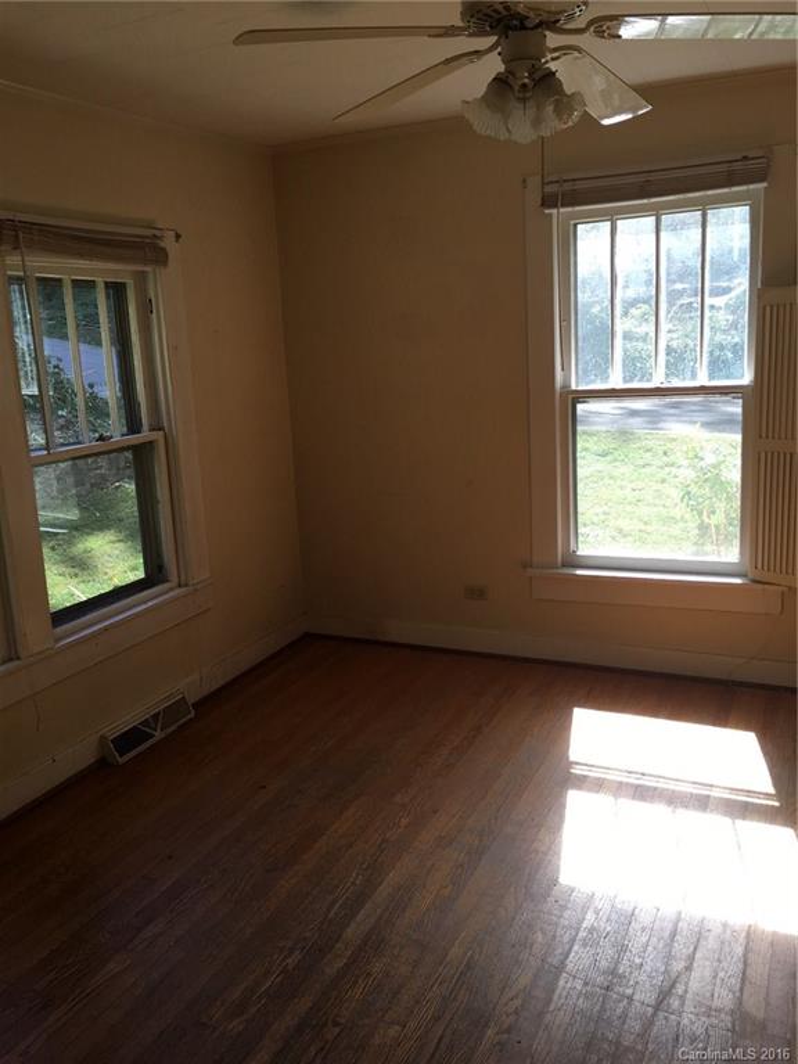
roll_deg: +3.6
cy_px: 532
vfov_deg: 61.7
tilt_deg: -11.7
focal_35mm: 29
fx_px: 891
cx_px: 399
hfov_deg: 48.2
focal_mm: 4.15
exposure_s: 1/120
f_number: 2.2
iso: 25
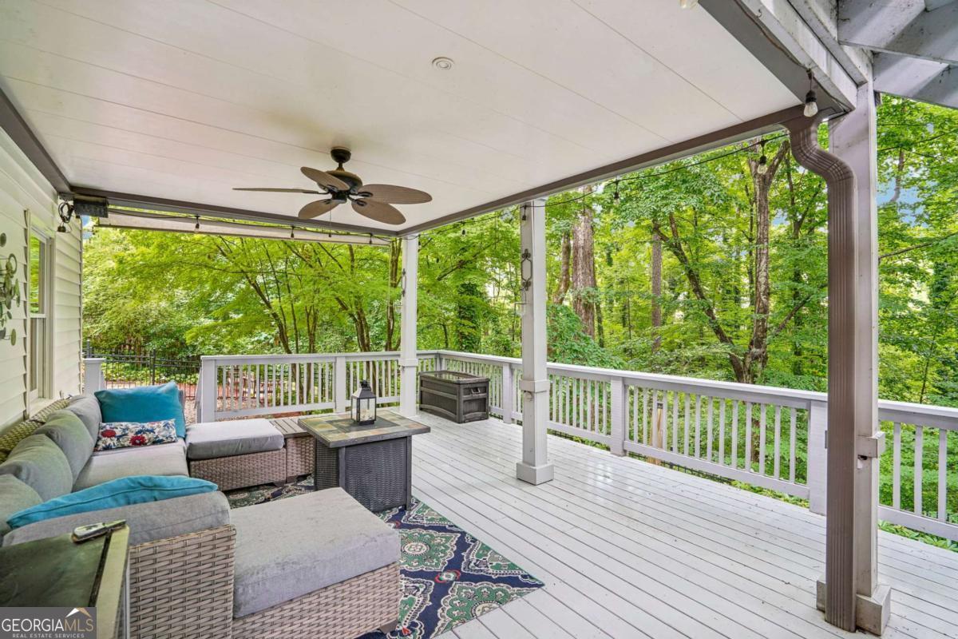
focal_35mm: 16
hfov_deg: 96.7
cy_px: 320
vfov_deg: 73.7
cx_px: 479
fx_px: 426
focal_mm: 16
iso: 400
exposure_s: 1/3.33
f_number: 8
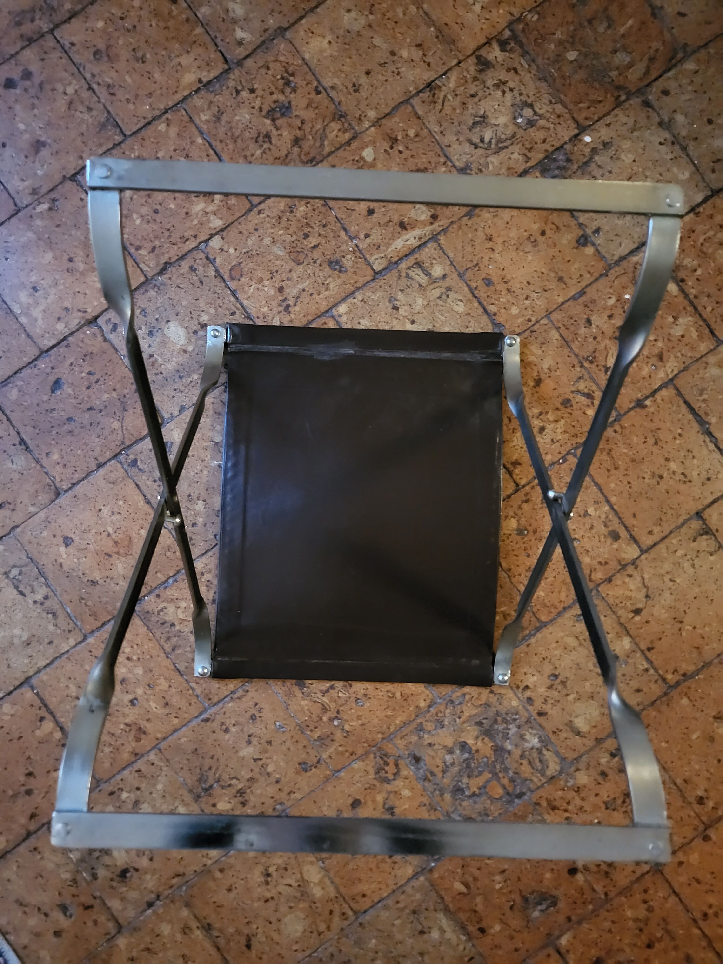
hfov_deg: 53.1
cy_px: 482
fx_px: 724
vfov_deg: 67.3
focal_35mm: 26
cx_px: 362
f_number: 1.8
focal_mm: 4.25
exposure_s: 1/20
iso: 1250
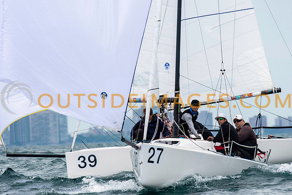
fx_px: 4015
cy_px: 107
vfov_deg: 2.8
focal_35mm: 495
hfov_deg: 4.2
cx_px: 160
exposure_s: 1/2000
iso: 400
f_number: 5.6
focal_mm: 300
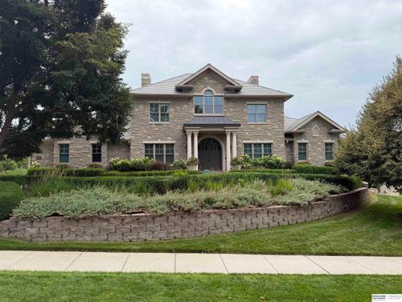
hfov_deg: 71.6
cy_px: 151
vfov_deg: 56.8
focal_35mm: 24
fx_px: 279
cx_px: 201
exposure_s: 1/3279
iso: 80
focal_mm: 6.76
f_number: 1.78
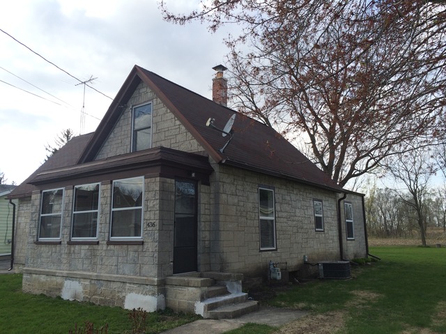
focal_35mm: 29
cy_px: 167
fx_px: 374
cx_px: 223
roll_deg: +1.1
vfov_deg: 48.2
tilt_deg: +9.8
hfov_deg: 61.7
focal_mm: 4.15
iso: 32
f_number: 2.2
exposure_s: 1/662
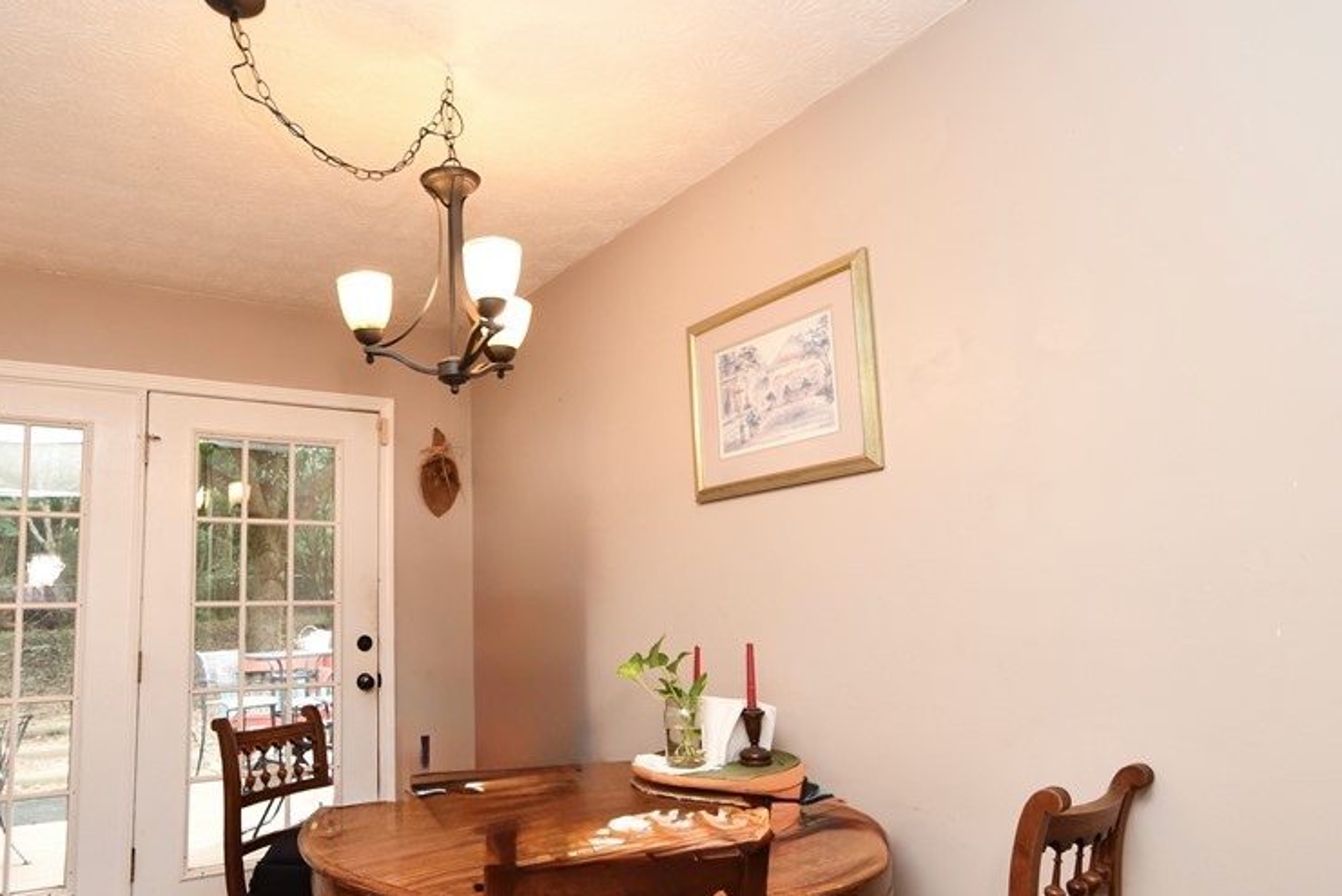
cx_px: 513
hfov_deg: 77.3
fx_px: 820
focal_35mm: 22
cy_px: 510
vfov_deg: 57.1
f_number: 4
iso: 500
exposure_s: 1/60
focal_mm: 10
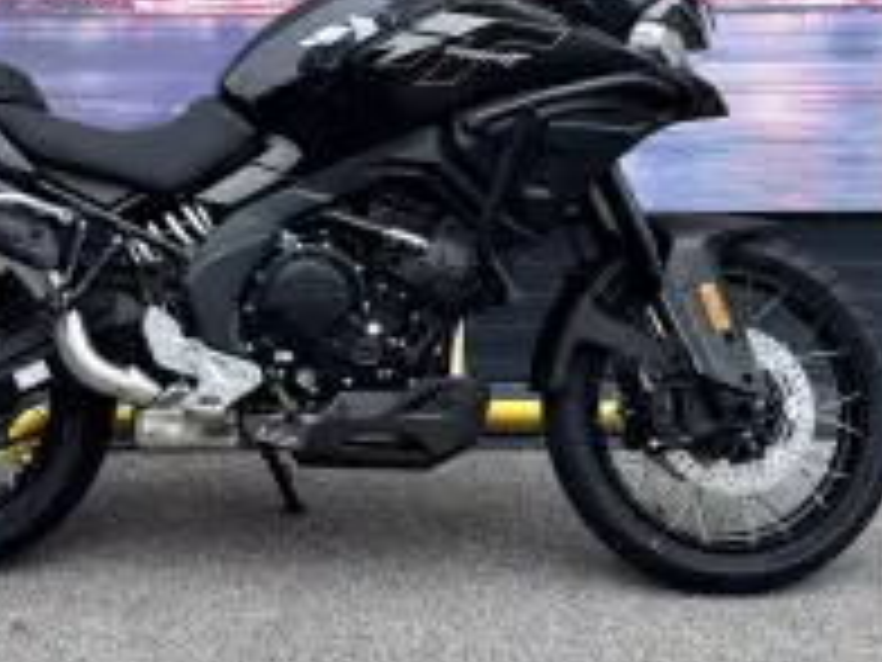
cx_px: 315
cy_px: 117
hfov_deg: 42.5
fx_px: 1121
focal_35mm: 44
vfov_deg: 31.9
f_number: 1.78
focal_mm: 6.76
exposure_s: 1/952
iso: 80
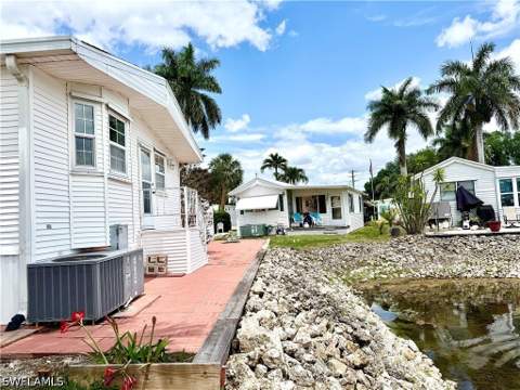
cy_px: 195
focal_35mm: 24
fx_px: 361
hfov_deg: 71.6
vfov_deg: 56.8
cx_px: 260
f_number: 1.78
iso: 80
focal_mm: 6.76
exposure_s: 1/8130
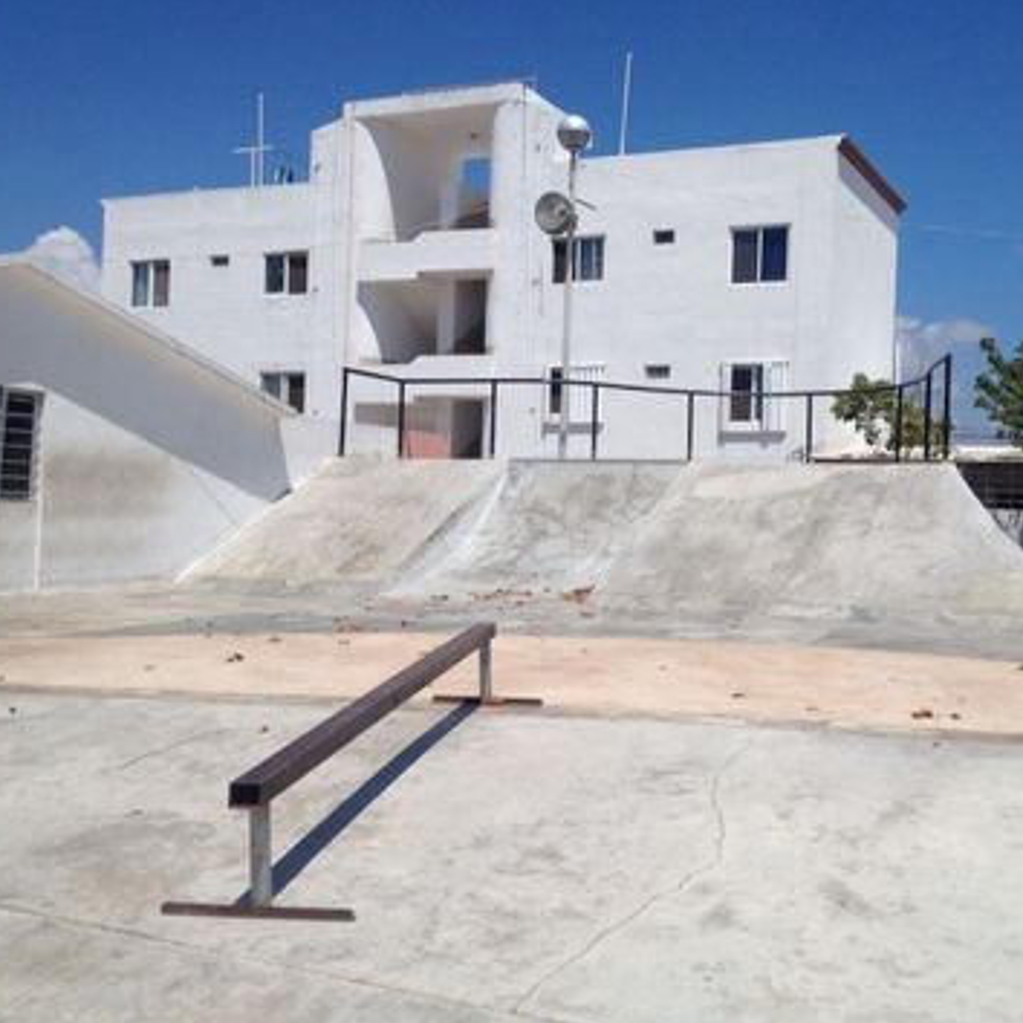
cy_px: 512
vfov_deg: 40.0
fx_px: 1404
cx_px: 656
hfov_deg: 39.7
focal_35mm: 42
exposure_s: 1/4255
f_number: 2.4
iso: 50
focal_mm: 4.28
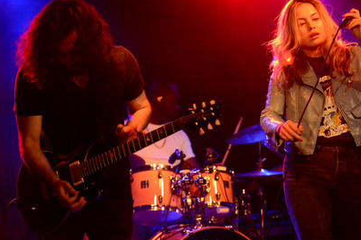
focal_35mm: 96
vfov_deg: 14.2
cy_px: 116
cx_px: 183
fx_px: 962
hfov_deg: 21.2
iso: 8063
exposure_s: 1/250
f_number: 2.8
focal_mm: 86
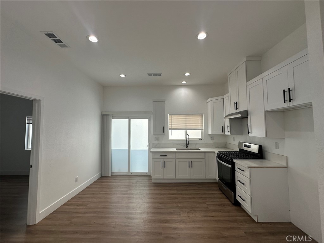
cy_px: 122
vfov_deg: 85.7
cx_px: 162
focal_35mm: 14
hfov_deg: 102.1
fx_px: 131
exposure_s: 1/222
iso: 40
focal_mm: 2.22
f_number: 2.2
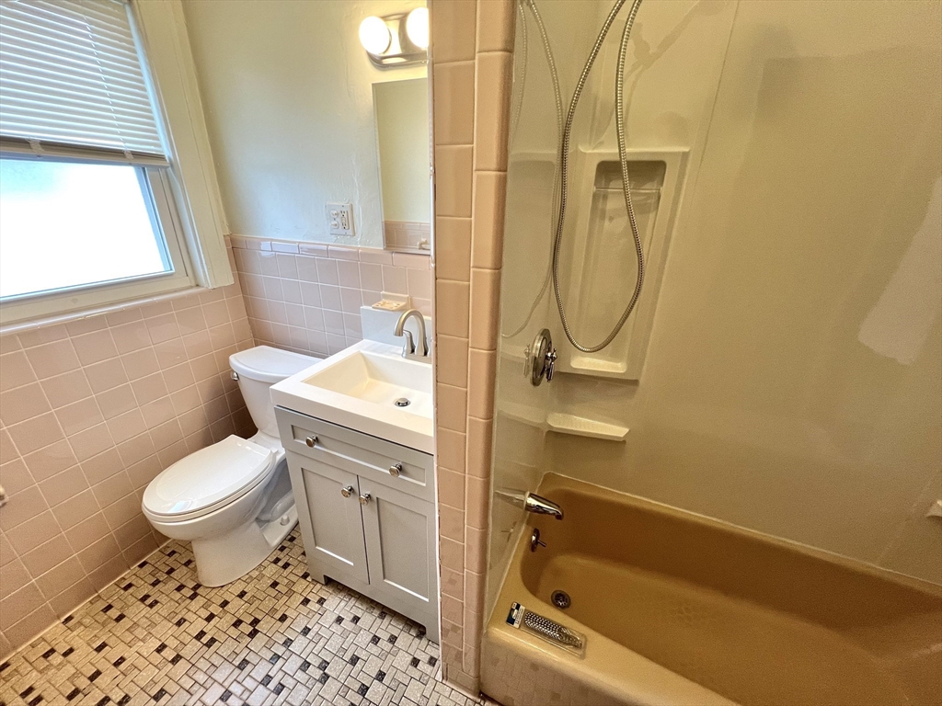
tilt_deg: -22.1
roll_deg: -2.1
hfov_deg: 106.2
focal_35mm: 13
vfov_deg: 89.9
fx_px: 354
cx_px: 471
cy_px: 353
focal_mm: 1.57
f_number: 1.8
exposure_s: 1/120
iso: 125
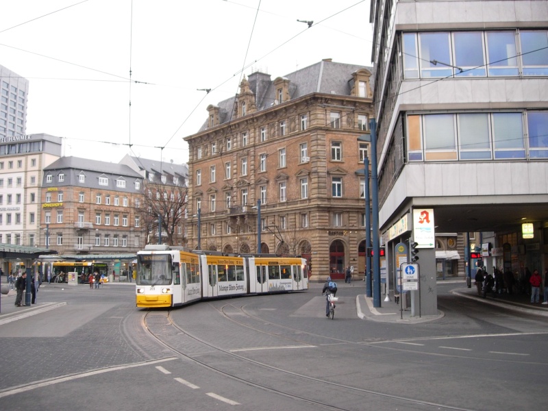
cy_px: 206
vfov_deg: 37.7
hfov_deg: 49.0
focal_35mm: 38
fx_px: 602
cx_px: 274
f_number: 2.8
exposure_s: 1/57
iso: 100
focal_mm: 7.8
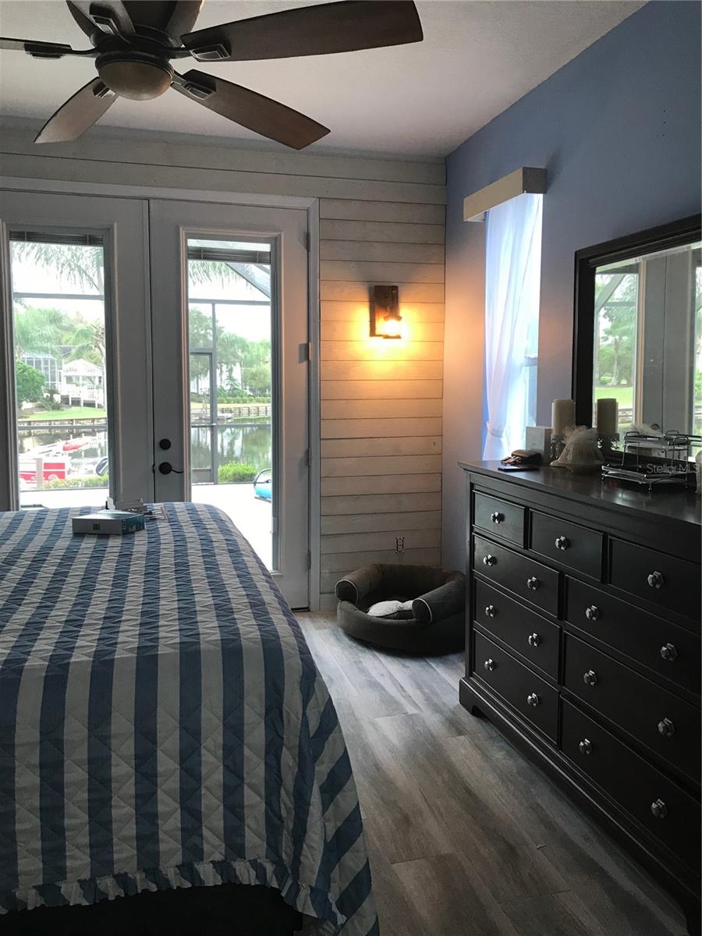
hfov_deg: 49.7
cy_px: 468
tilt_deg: -5.5
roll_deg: -0.5
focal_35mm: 28
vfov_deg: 63.4
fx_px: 757
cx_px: 351
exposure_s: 1/24
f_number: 1.8
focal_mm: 3.99
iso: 40
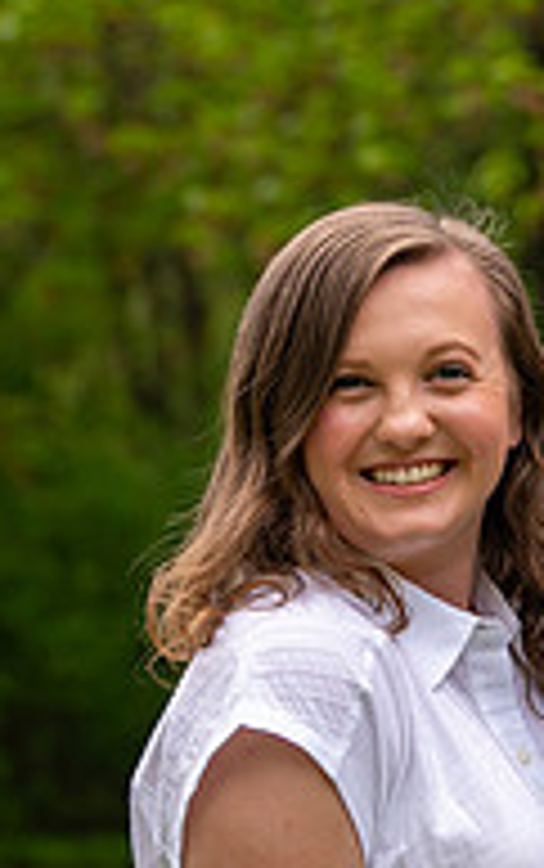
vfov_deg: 5.7
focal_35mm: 367
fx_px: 8686
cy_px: 250
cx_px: 1233
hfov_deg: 3.5
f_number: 5
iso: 400
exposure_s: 1/800
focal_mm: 102
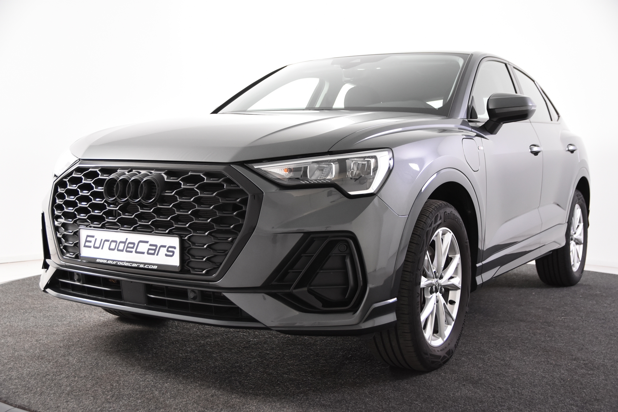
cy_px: 206
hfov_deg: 46.4
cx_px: 309
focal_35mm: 42
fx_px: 721
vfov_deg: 31.9
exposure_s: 1/60
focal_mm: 28
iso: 1600
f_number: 4
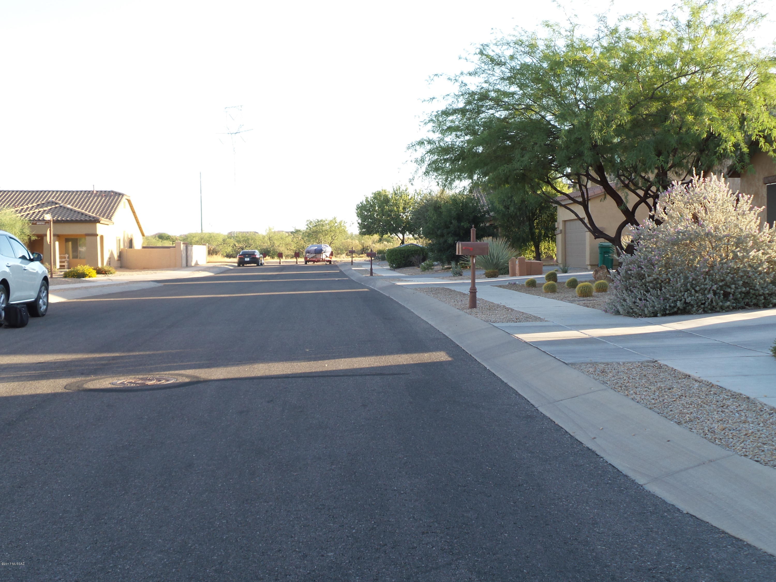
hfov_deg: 37.5
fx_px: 1143
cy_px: 291
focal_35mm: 51
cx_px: 388
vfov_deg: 28.6
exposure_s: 1/125
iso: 100
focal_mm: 9.2
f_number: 3.8
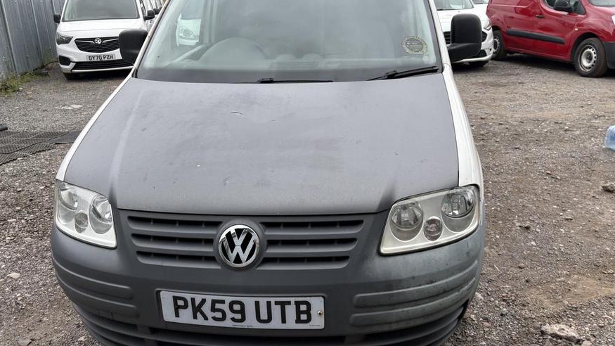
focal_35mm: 29
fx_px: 473
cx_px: 309
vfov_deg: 40.2
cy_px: 177
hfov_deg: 66.1
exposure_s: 1/791
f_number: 1.6
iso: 50
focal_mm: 5.96
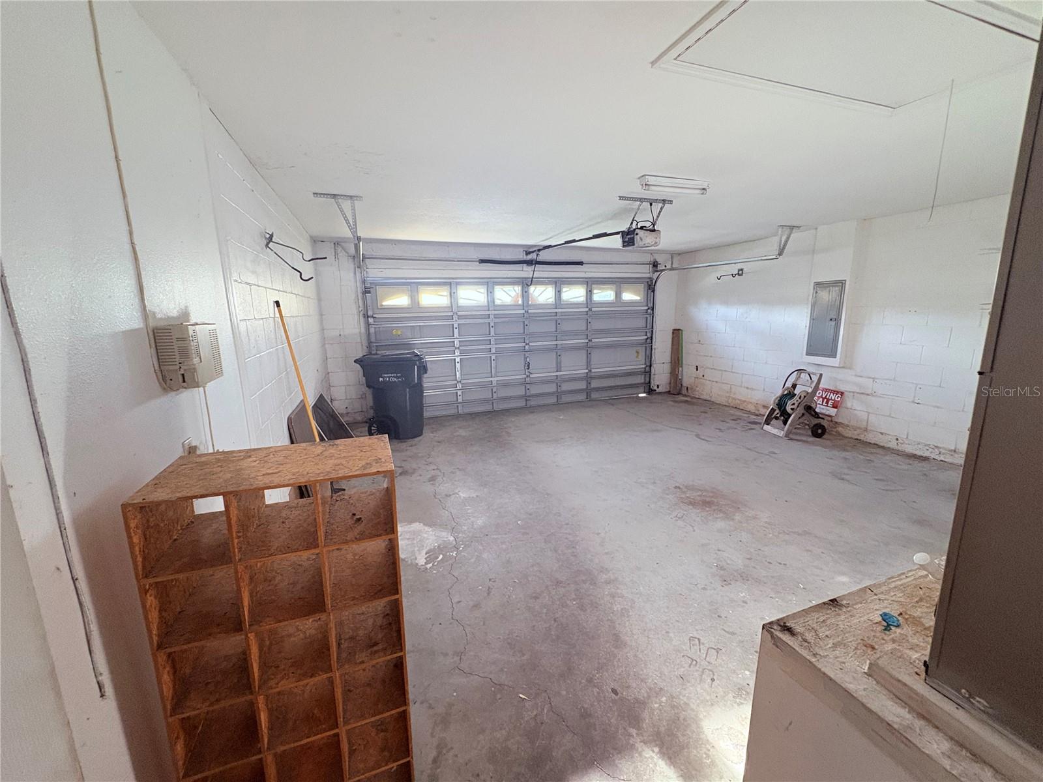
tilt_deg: -9.7
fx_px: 422
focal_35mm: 14
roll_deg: +1.4
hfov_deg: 102.1
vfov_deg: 85.7
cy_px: 391
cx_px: 522
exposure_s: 1/60
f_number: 2.2
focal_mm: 2.22
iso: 400
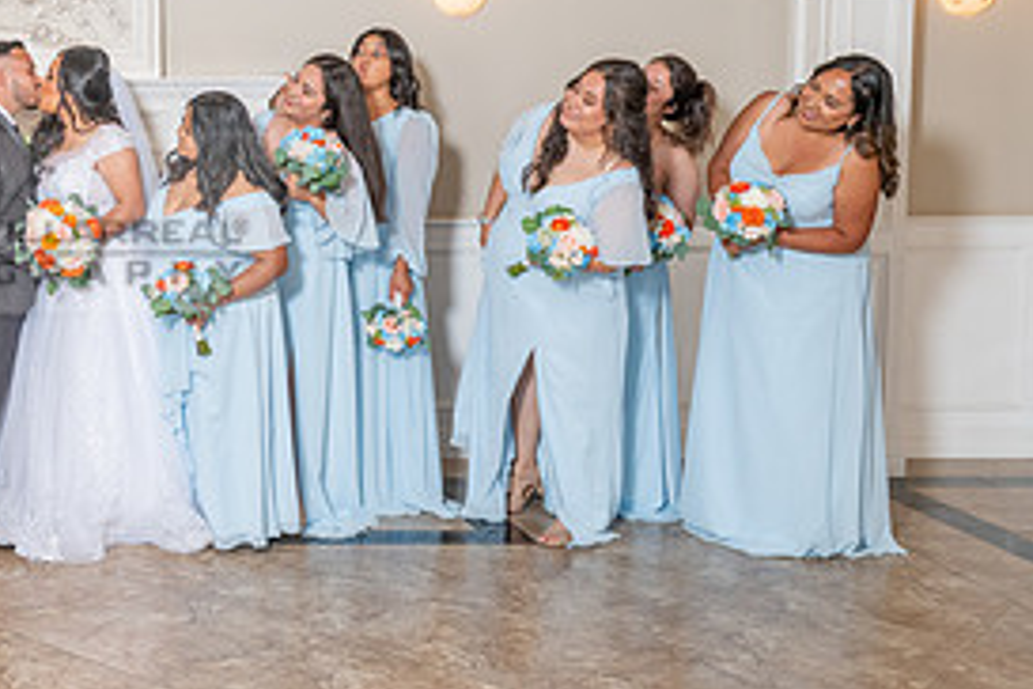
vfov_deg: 26.3
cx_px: -45
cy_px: 221
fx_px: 1463
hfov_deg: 34.6
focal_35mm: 51
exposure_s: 1/160
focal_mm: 24
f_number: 4.5
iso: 640
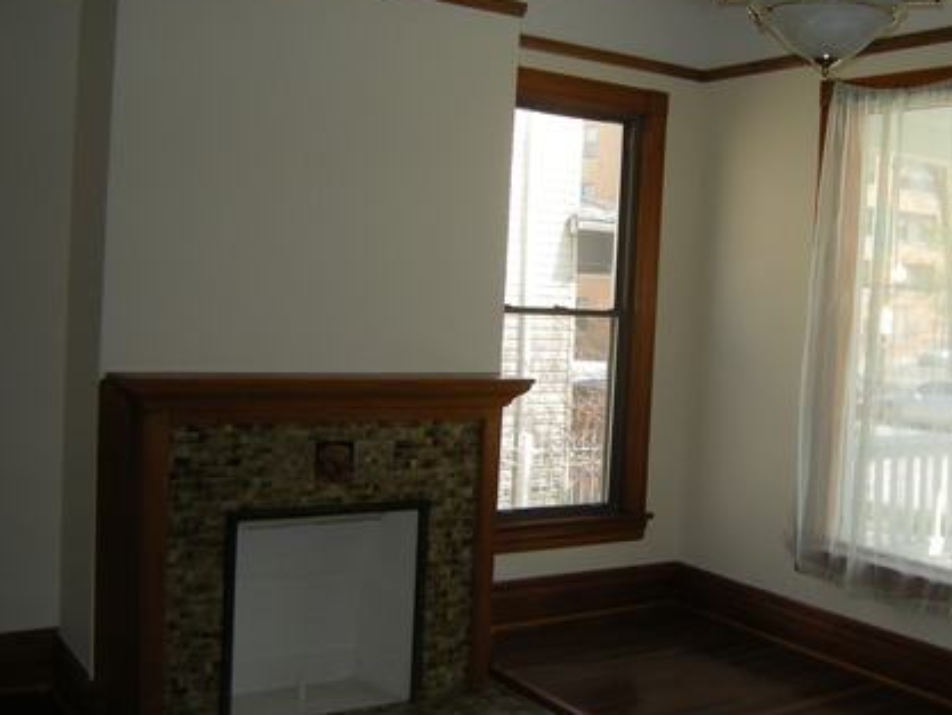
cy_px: 334
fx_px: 1183
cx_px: 600
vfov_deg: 33.6
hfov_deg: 43.5
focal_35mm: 43
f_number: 2.8
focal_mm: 4.7
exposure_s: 1/152
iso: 64
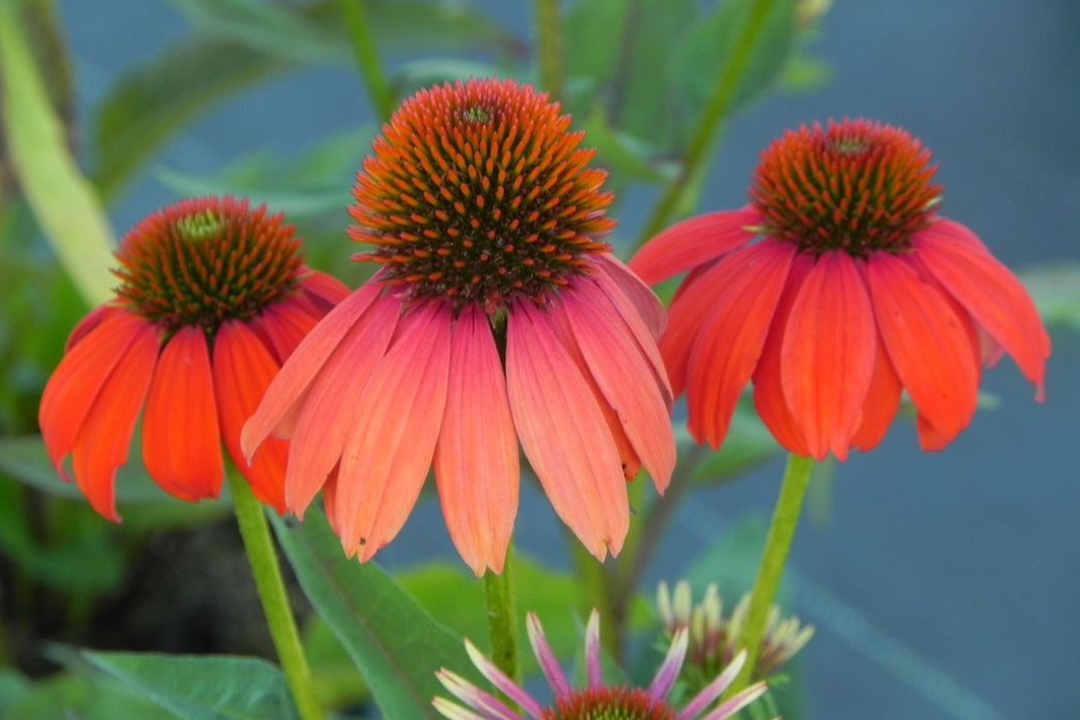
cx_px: 539
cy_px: 356
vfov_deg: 4.5
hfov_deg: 6.8
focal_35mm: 304
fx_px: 9119
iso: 160
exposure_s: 1/50
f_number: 5
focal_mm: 51.8
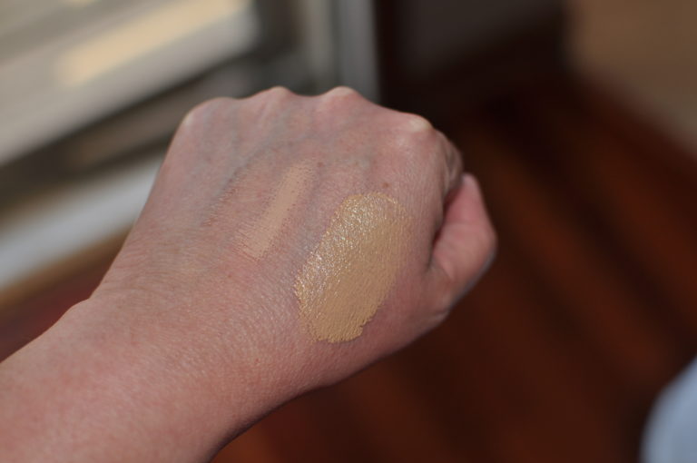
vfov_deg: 25.7
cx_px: 348
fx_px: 1015
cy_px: 232
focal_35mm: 52
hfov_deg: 37.9
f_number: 2.8
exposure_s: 1/60
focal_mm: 35
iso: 200
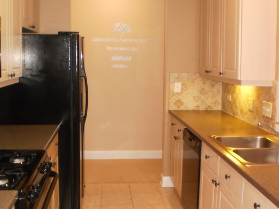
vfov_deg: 32.2
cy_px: 98
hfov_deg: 42.1
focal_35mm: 45
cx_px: 138
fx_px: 363
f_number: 3.1
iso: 400
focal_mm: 6.3
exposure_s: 1/30
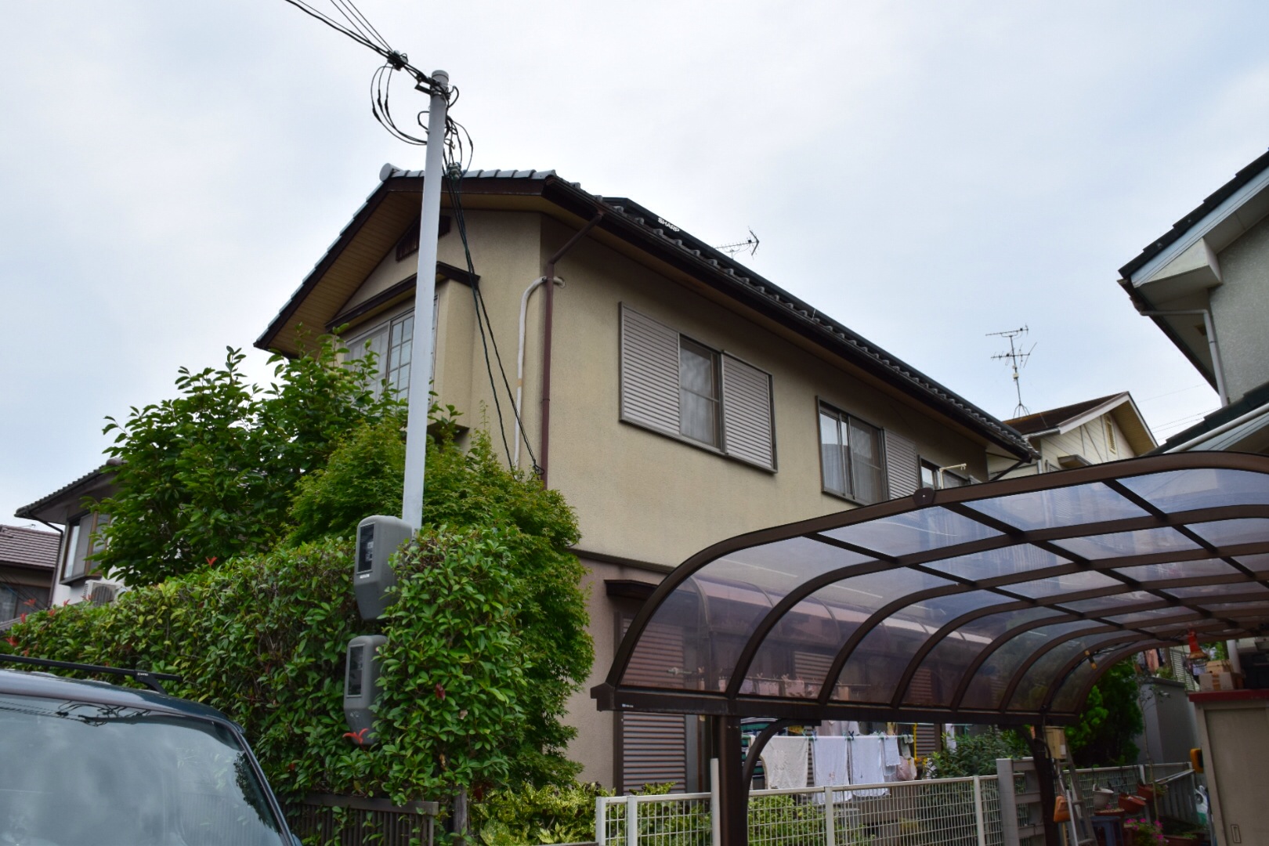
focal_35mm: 27
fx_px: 952
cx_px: 634
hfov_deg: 67.4
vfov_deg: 47.9
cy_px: 423
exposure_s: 1/500
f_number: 11
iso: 360
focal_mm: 18
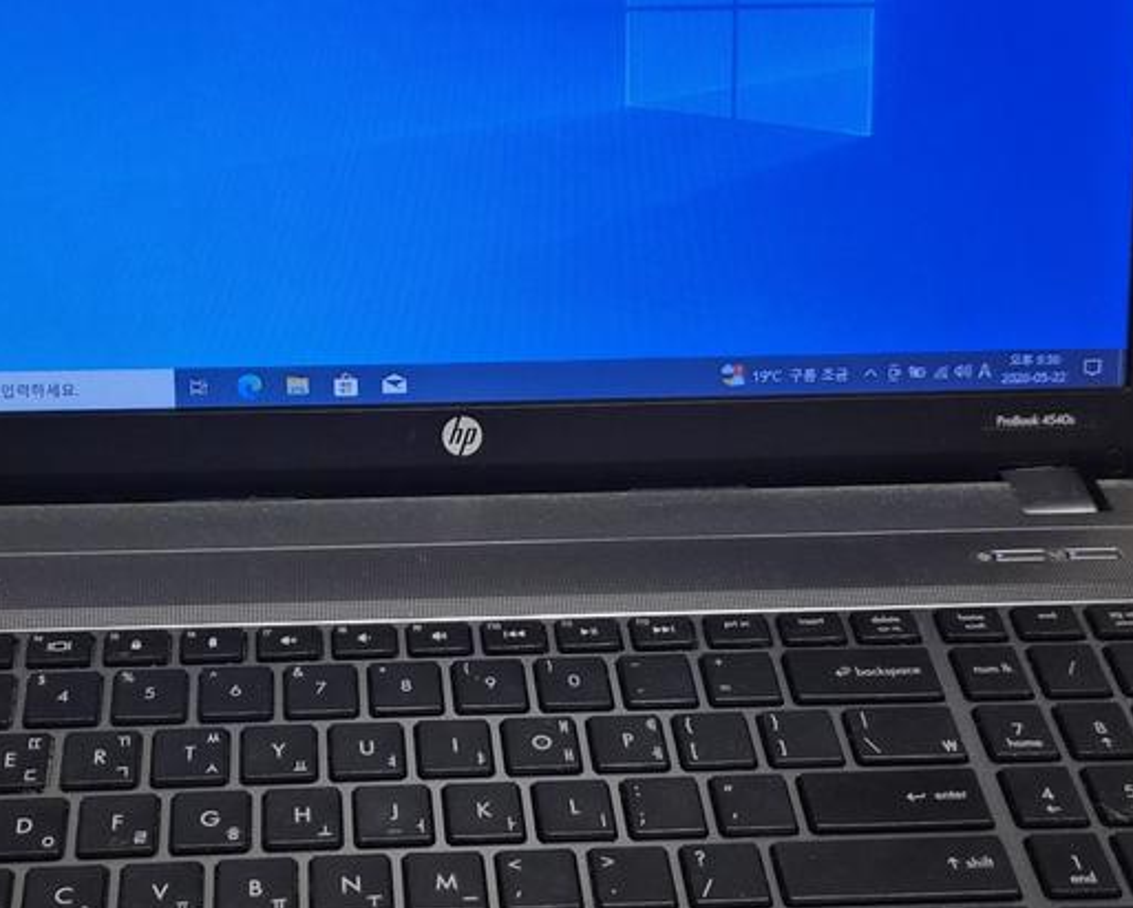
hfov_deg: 33.4
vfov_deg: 27.1
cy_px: 561
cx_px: 415
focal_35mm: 56
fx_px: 1879
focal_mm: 5.4
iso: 160
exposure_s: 1/120
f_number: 1.8
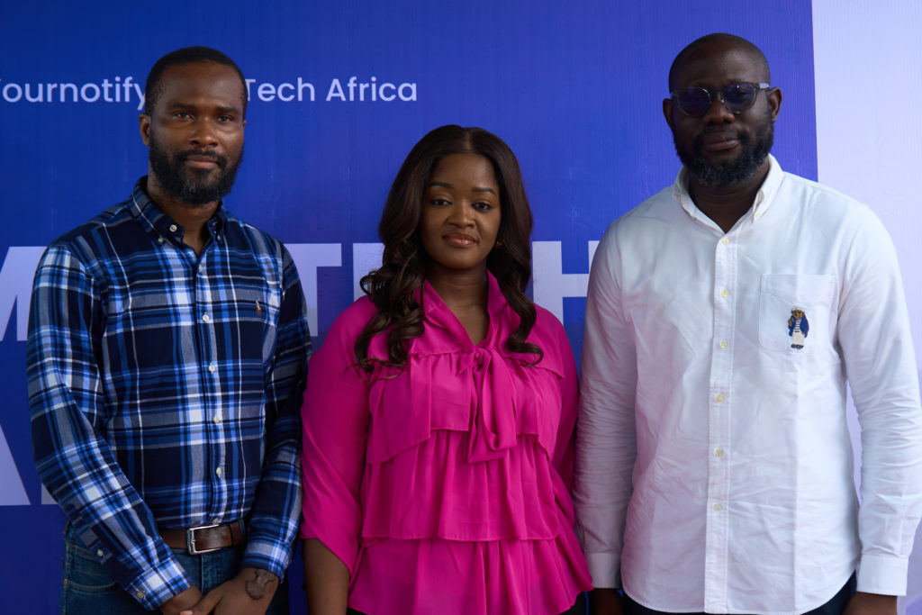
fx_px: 1690
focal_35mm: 66
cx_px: 461
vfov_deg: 20.6
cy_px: 308
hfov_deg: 30.5
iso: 250
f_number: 4.5
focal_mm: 44
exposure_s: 1/320
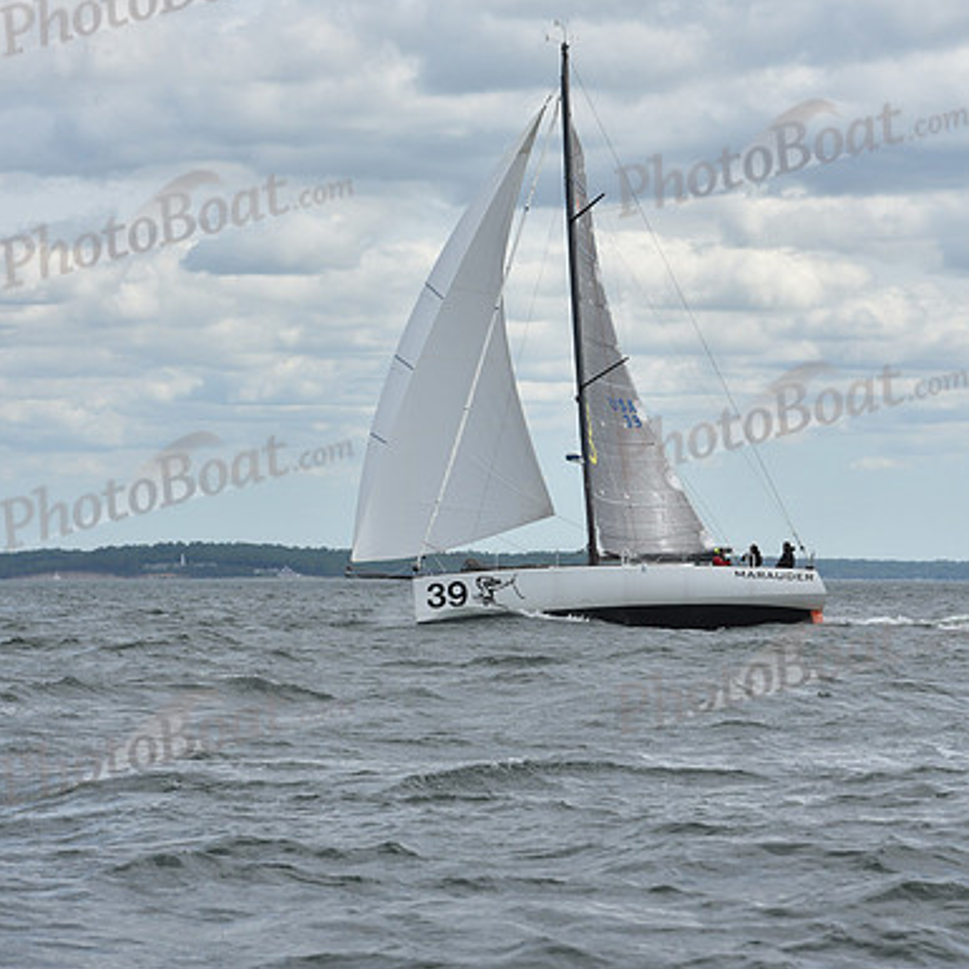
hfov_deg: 10.1
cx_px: 484
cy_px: 320
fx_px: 5479
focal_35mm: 173
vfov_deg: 10.1
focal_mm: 135
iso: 320
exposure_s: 1/1000
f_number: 9
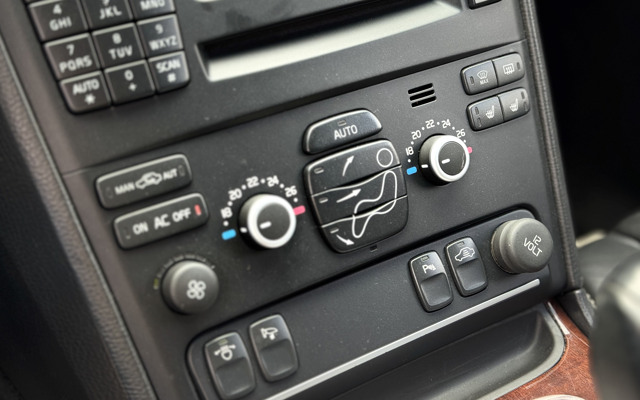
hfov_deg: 39.6
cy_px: 184
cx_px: 320
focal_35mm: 51
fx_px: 890
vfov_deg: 25.3
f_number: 1.78
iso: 64
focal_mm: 6.76
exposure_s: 1/235
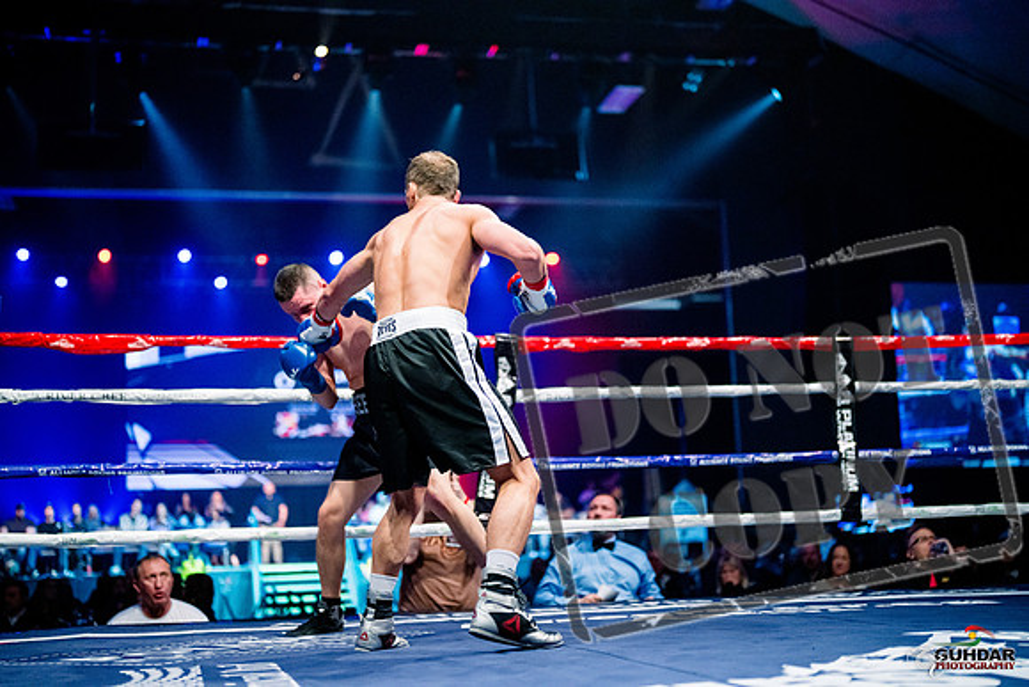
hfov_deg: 39.6
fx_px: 1429
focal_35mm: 50
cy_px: 344
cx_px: 514
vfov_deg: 27.0
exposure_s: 1/1600
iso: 6400
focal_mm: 50
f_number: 1.4
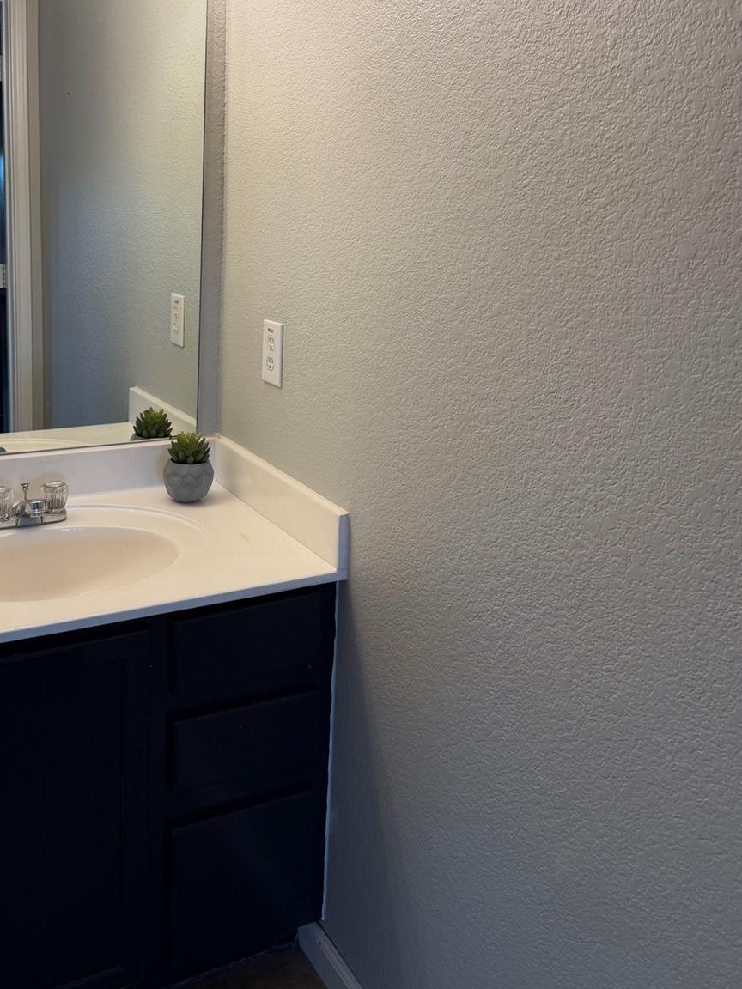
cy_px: 339
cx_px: 274
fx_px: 915
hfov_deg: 43.8
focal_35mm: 32
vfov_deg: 55.8
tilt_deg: -9.4
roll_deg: -2.6
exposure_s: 1/191
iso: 100
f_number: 1.78
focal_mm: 6.76
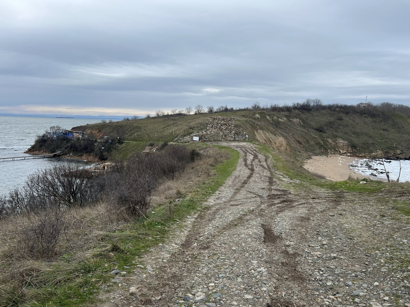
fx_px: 308
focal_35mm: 26
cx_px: 205
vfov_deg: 53.1
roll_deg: -1.7
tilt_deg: -6.9
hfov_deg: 67.3
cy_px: 154
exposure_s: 1/1511
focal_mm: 5.7
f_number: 1.5
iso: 50
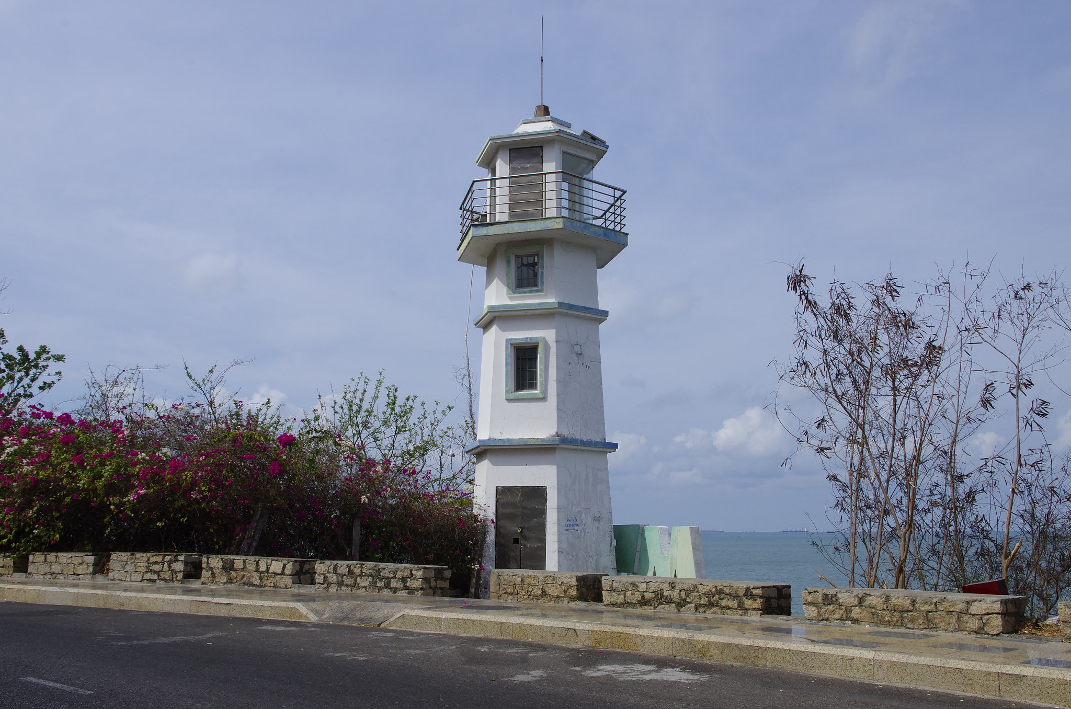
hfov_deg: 54.9
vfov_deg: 38.0
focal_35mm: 35
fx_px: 1030
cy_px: 354
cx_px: 536
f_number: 16
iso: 200
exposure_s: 1/250
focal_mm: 23.13
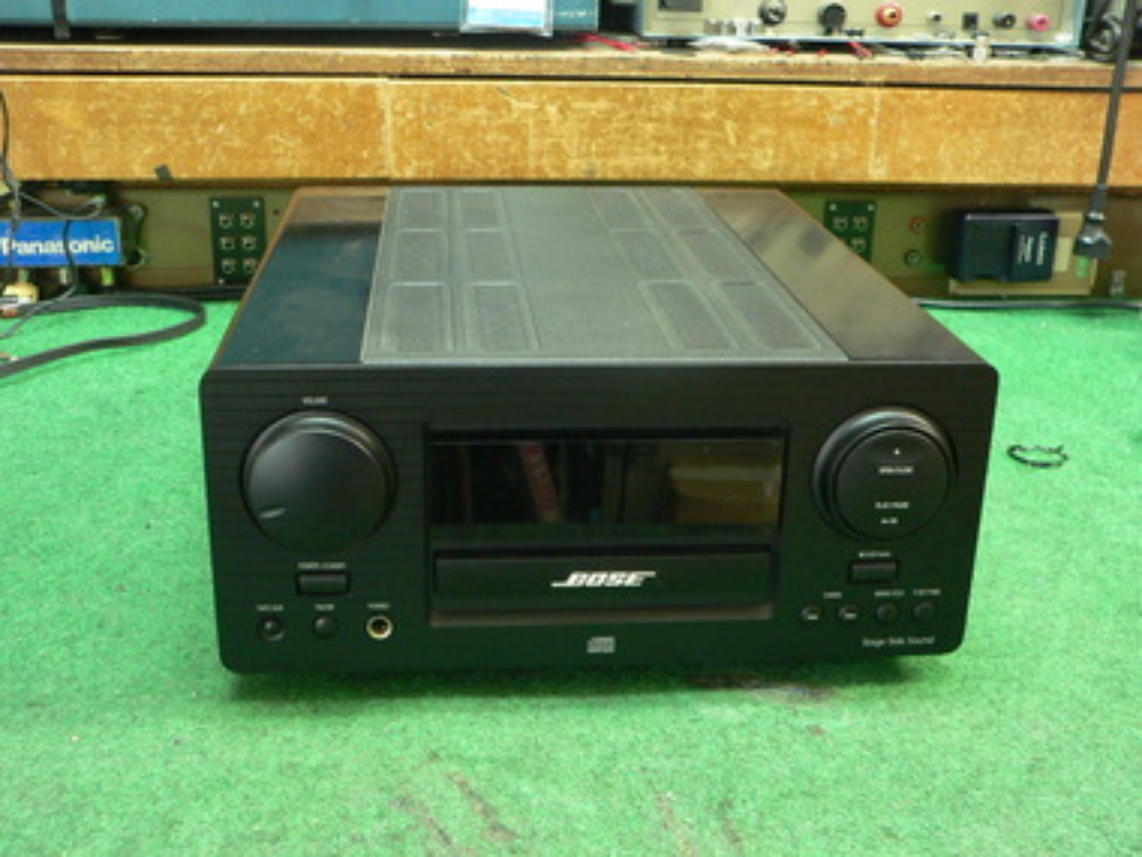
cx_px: 571
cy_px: 428
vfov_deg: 35.1
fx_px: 1353
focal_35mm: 41
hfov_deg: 45.8
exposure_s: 1/4
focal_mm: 6.8
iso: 200
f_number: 2.8
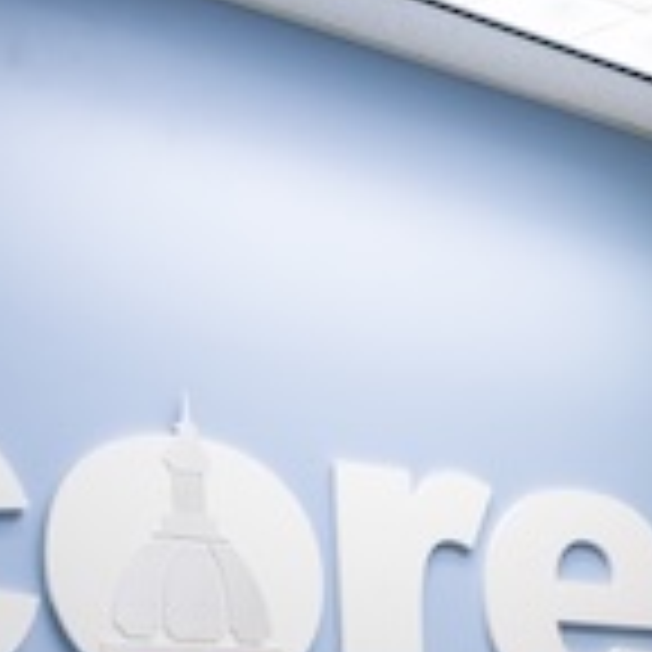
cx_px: 994
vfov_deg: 17.5
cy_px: 951
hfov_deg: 17.3
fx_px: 1918
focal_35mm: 90
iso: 800
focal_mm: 24
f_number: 5.6
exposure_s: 1/160
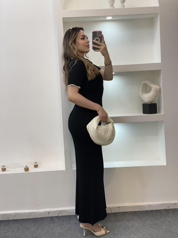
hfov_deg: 28.0
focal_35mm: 52
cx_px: 89
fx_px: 357
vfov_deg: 36.8
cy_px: 119
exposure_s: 1/122
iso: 100
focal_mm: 6
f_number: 2
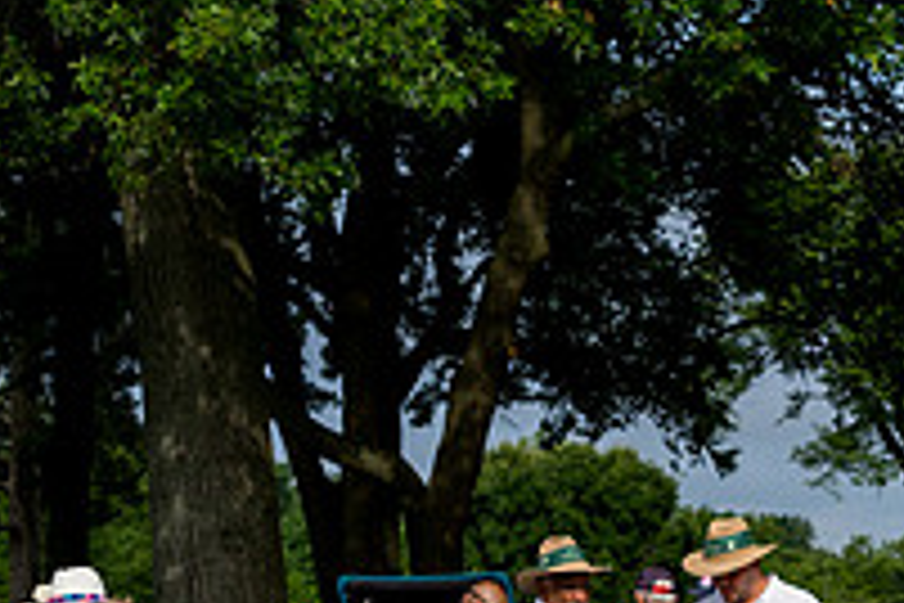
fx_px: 3616
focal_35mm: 144
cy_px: 853
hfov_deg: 13.9
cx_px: 1025
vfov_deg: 9.3
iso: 160
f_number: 4
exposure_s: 1/500
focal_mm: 50
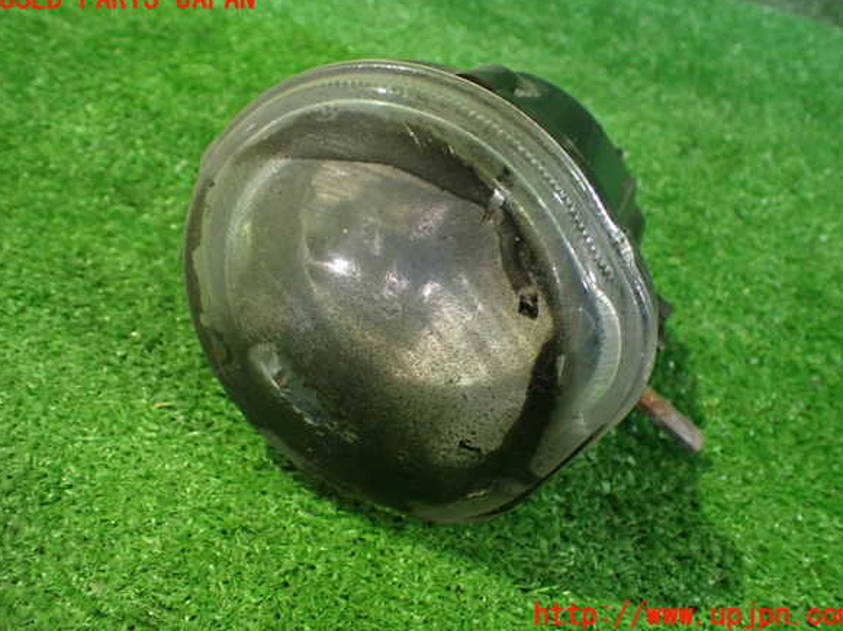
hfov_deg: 58.4
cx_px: 427
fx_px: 754
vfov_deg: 45.4
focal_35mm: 31
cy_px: 308
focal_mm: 5.4
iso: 1000
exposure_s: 1/30
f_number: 2.3
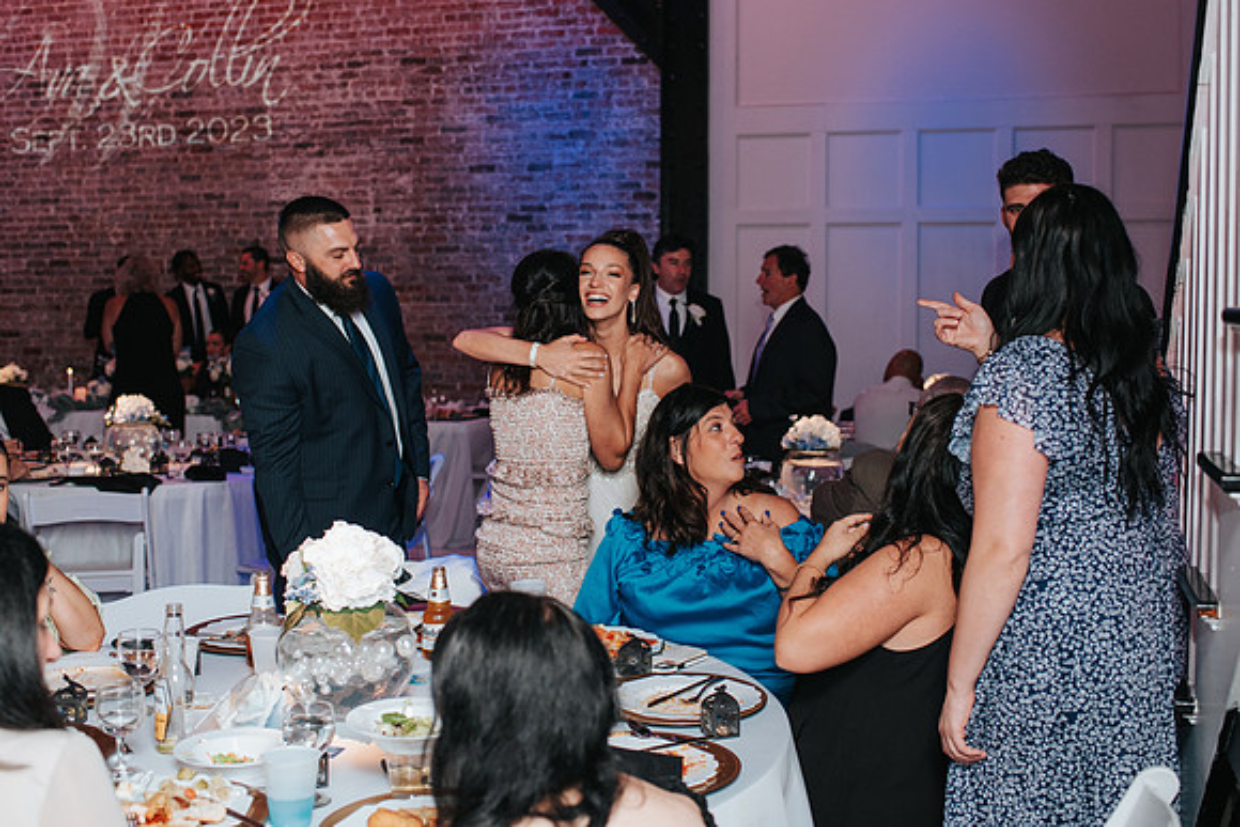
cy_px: 348
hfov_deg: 47.9
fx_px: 1397
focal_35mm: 41
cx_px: 620
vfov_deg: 32.9
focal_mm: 35
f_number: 2.8
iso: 1000
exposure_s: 1/200
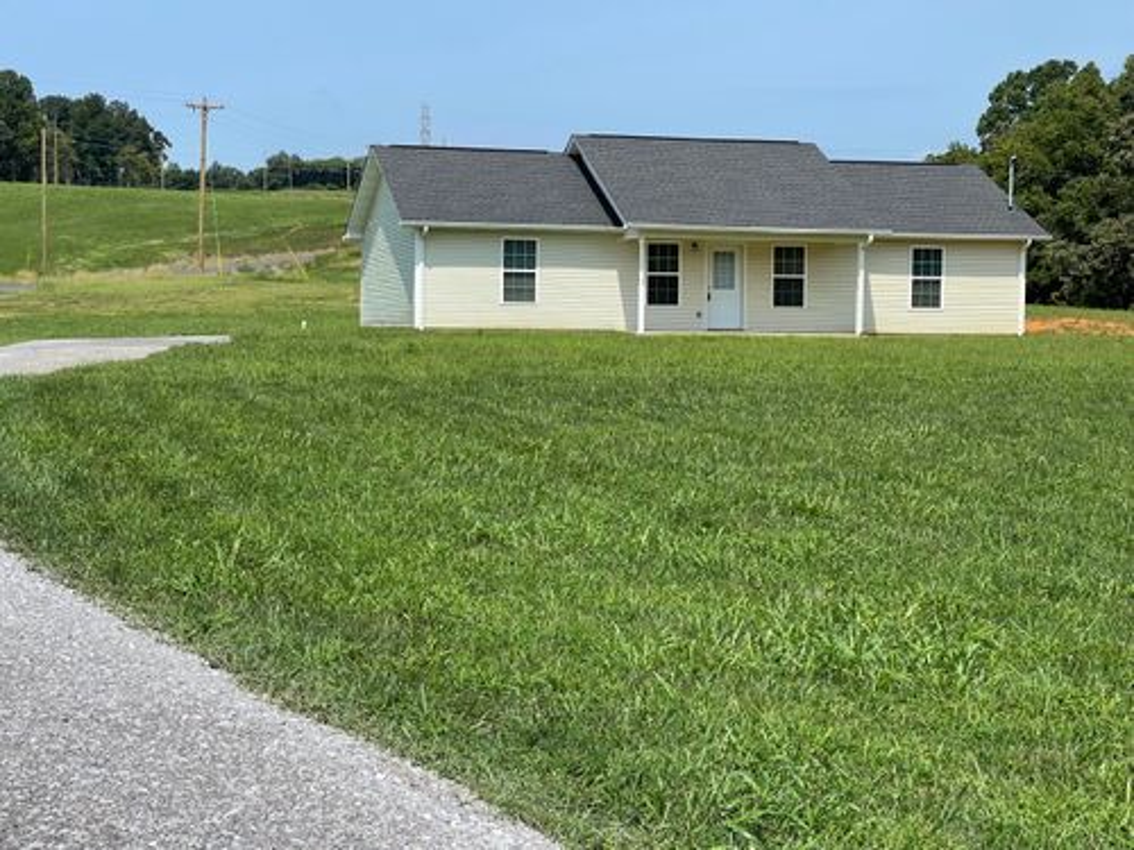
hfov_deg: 30.3
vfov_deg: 22.9
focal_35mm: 64
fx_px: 2097
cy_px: 425
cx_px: 567
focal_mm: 7.5
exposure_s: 1/1085
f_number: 2.2
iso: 20
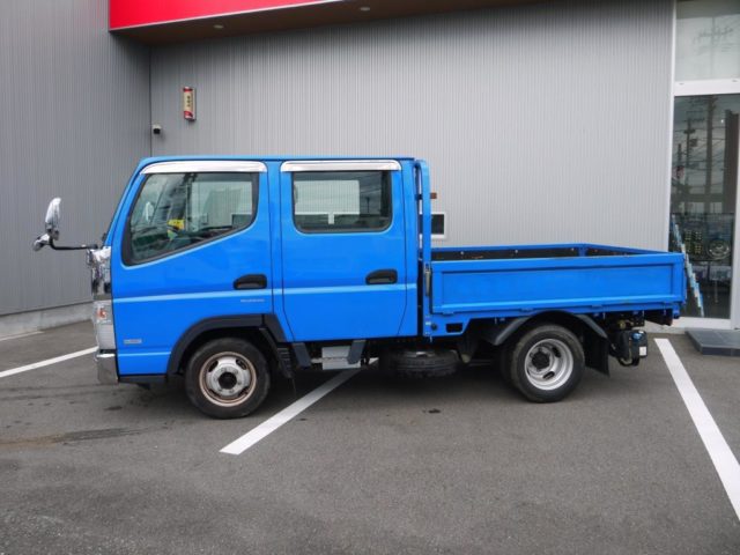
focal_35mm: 28
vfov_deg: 49.7
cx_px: 370
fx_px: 599
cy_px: 278
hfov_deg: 63.4
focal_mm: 14
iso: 160
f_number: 6.3
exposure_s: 1/320
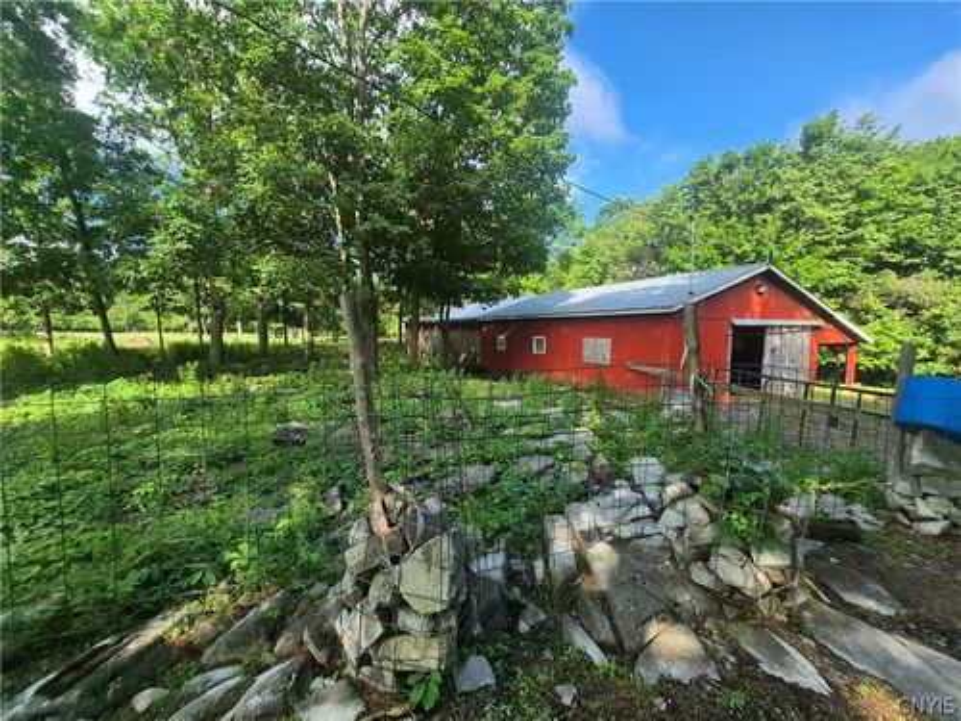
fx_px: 361
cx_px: 480
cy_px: 360
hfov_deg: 106.2
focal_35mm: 13
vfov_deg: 89.9
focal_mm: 1.74
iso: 160
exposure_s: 1/542
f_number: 2.2
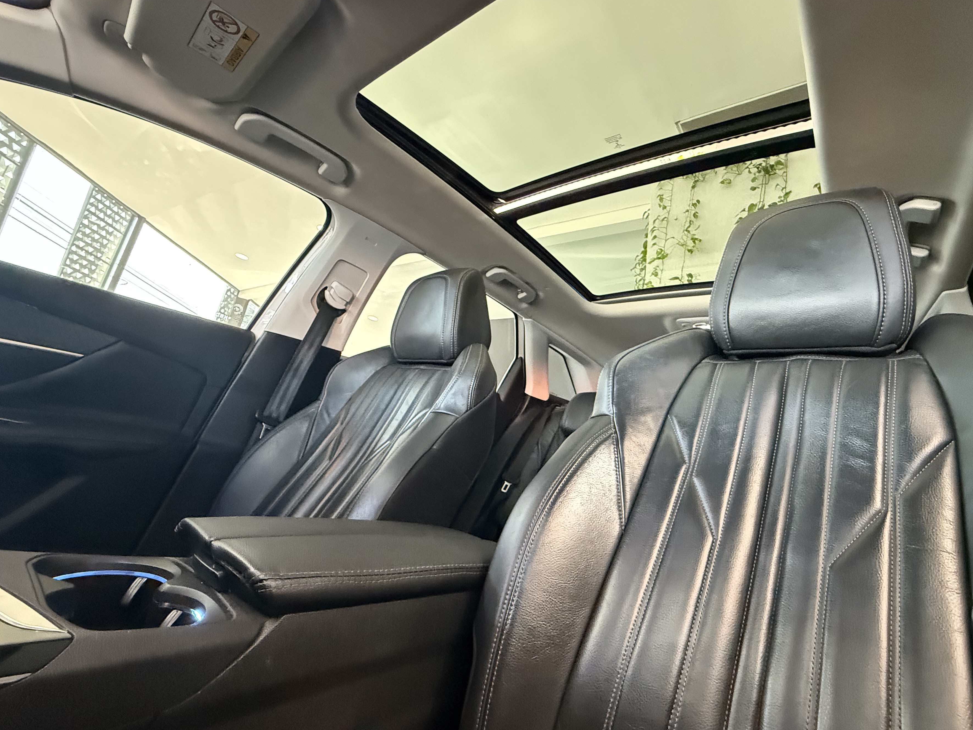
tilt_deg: +12.2
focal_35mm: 16
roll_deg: -12.7
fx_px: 450
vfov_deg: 78.1
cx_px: 533
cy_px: 383
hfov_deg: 94.2
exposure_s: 1/40
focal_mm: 2.22
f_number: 2.2
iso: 1250
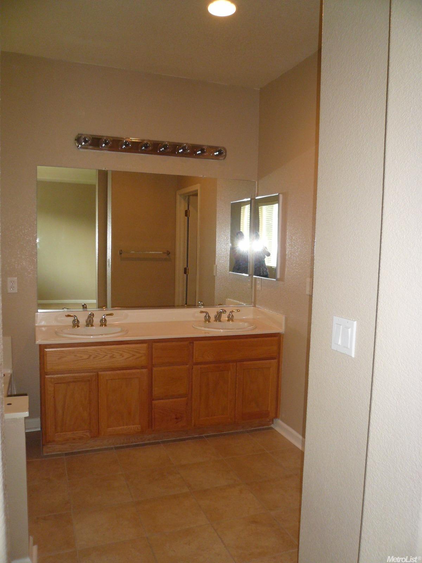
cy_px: 282
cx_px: 211
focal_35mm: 28
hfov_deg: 49.7
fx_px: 455
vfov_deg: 63.4
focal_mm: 4.6
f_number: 2.8
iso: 160
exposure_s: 1/30
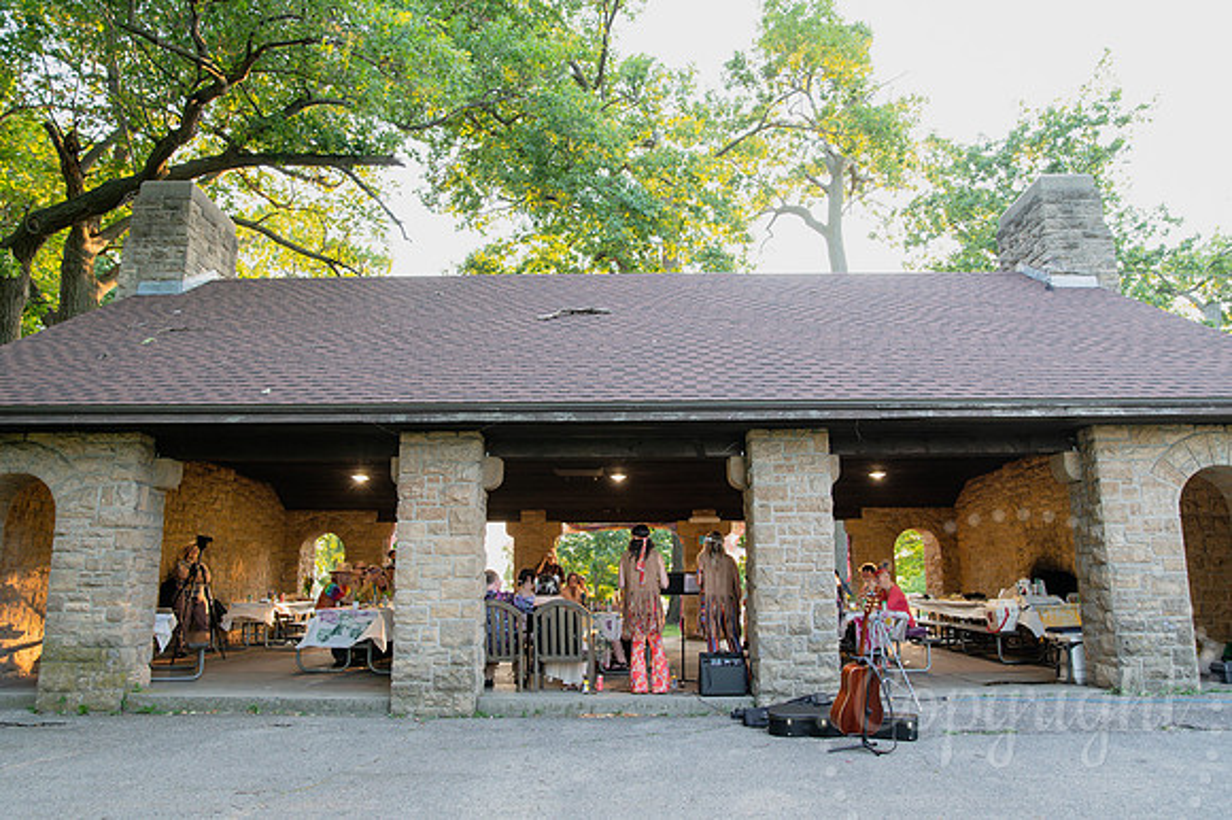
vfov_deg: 51.0
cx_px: 616
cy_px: 410
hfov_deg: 71.3
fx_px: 859
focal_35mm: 25
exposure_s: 1/250
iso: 800
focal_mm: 24
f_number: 3.2
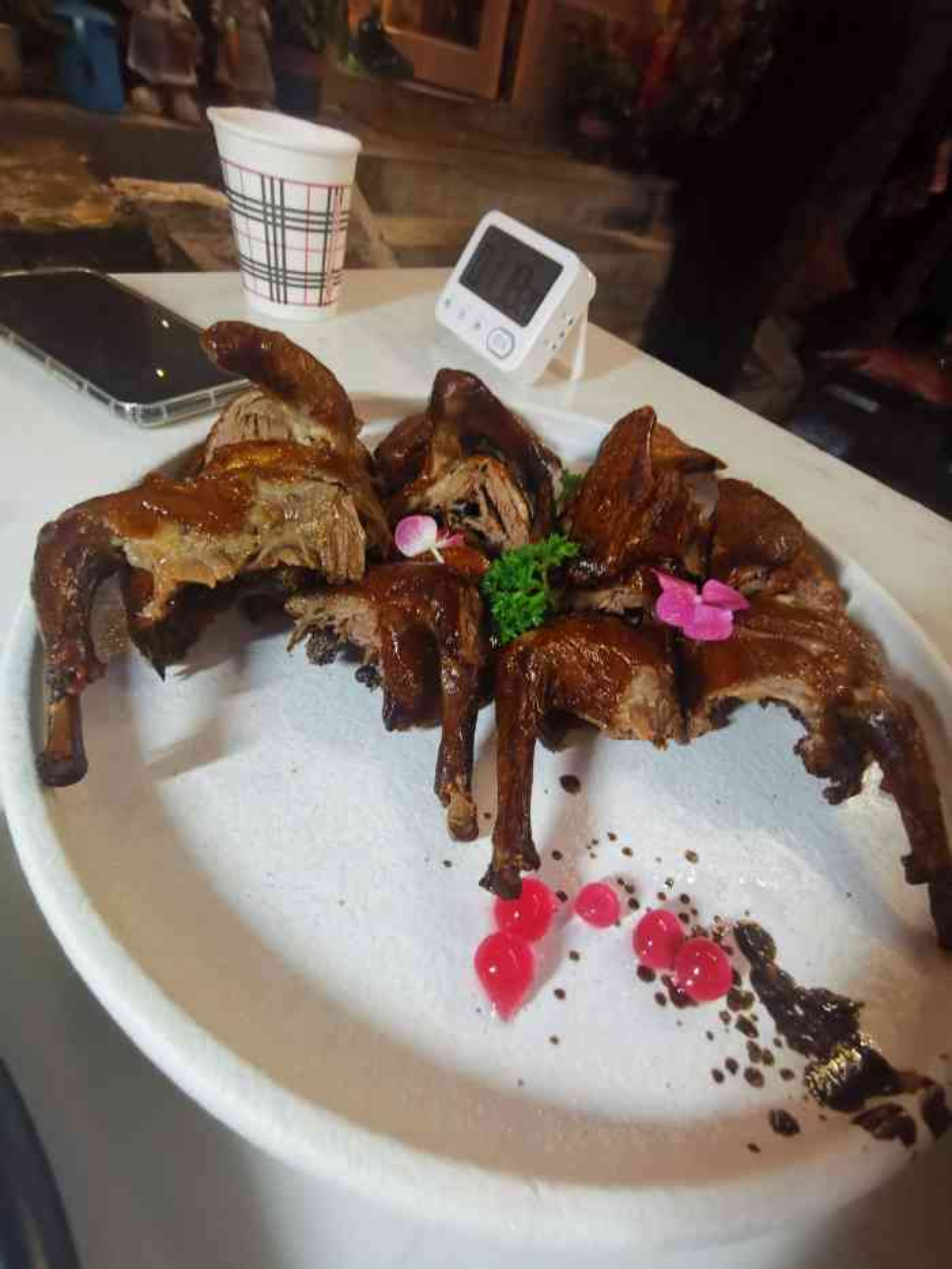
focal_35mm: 16
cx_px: 476
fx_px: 587
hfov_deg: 78.1
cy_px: 634
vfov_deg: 94.5
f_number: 2.2
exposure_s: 1/33.3
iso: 640
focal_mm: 2.35
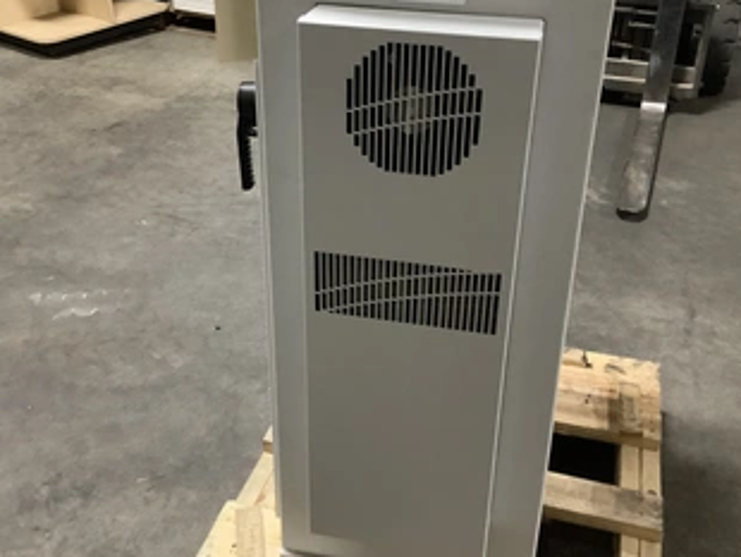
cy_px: 237
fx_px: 857
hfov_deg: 46.8
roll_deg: -1.1
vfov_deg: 35.9
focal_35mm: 40
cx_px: 373
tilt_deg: -29.4
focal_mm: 3.3
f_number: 2.4
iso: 640
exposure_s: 1/24
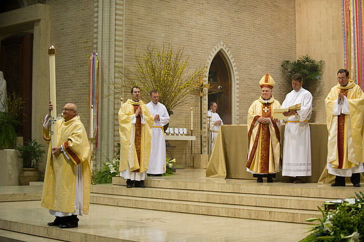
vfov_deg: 19.4
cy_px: 121
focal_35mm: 70
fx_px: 707
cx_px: 182
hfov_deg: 28.9
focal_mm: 70
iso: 2500
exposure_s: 1/125
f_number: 2.8
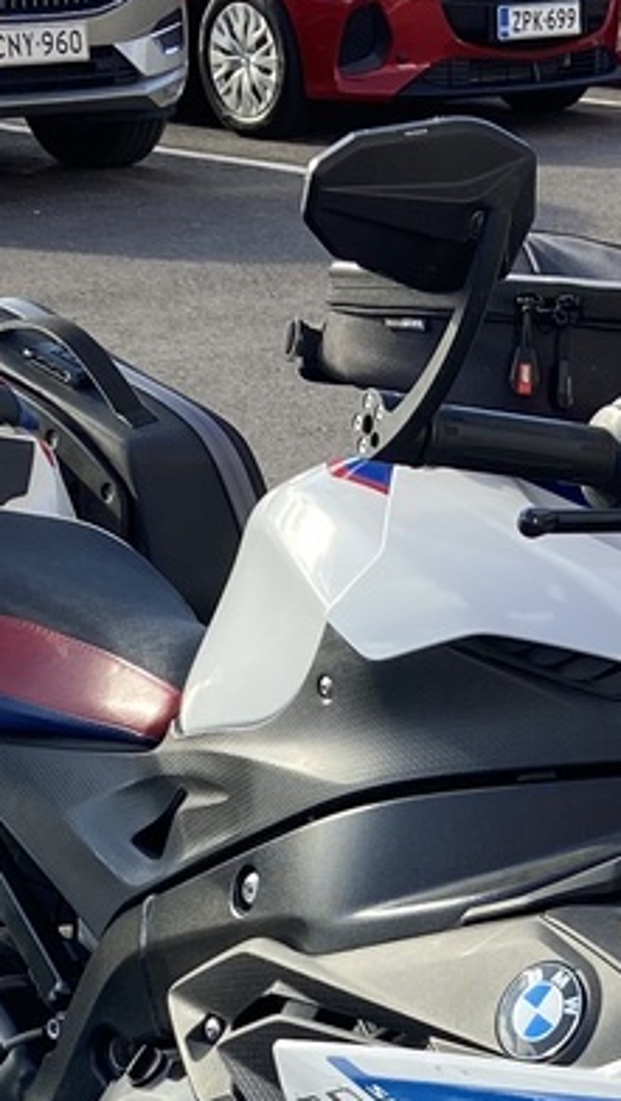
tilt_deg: -27.7
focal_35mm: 104
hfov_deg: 11.6
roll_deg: +0.1
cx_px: 554
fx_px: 3039
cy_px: 1239
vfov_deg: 19.6
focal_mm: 4.25
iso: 32
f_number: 1.8
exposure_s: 1/527
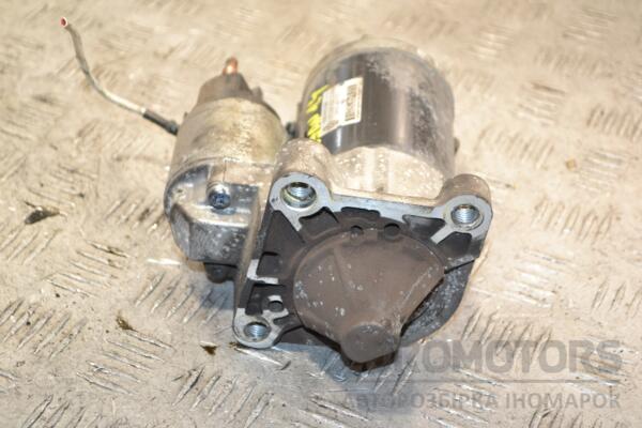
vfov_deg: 16.6
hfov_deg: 24.6
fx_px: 1471
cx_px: 321
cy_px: 214
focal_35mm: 82
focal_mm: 55
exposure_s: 1/160
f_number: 5.6
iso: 1600
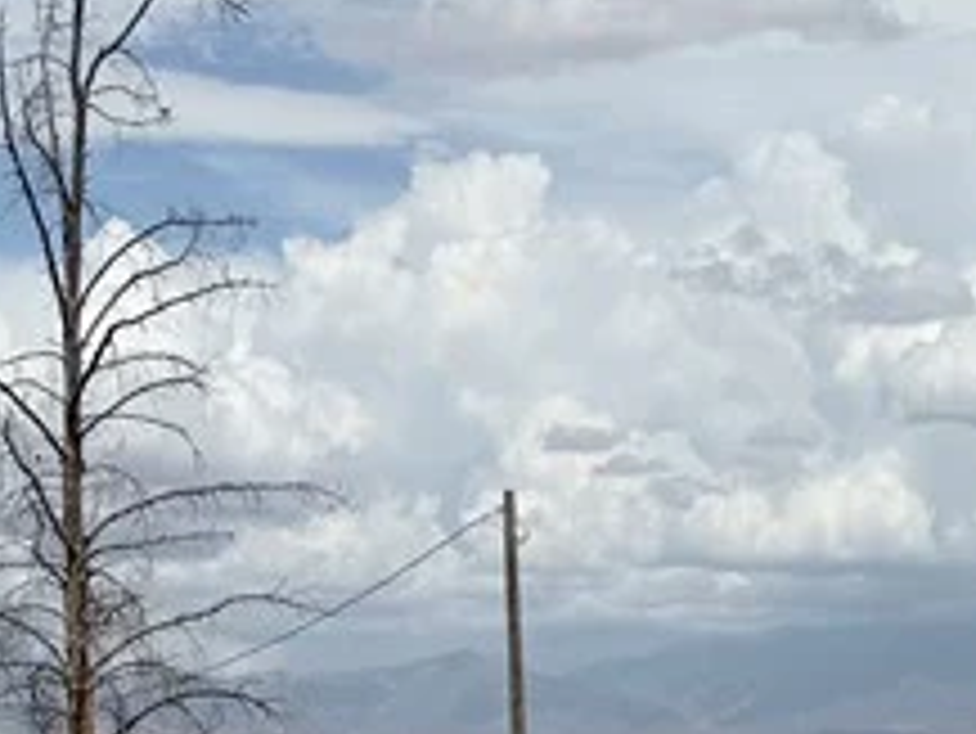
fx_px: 3188
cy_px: 1283
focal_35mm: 113
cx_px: 612
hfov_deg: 17.4
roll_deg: +2.0
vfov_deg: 12.1
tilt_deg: -6.8
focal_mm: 6.76
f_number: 1.78
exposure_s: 1/14286
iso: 80
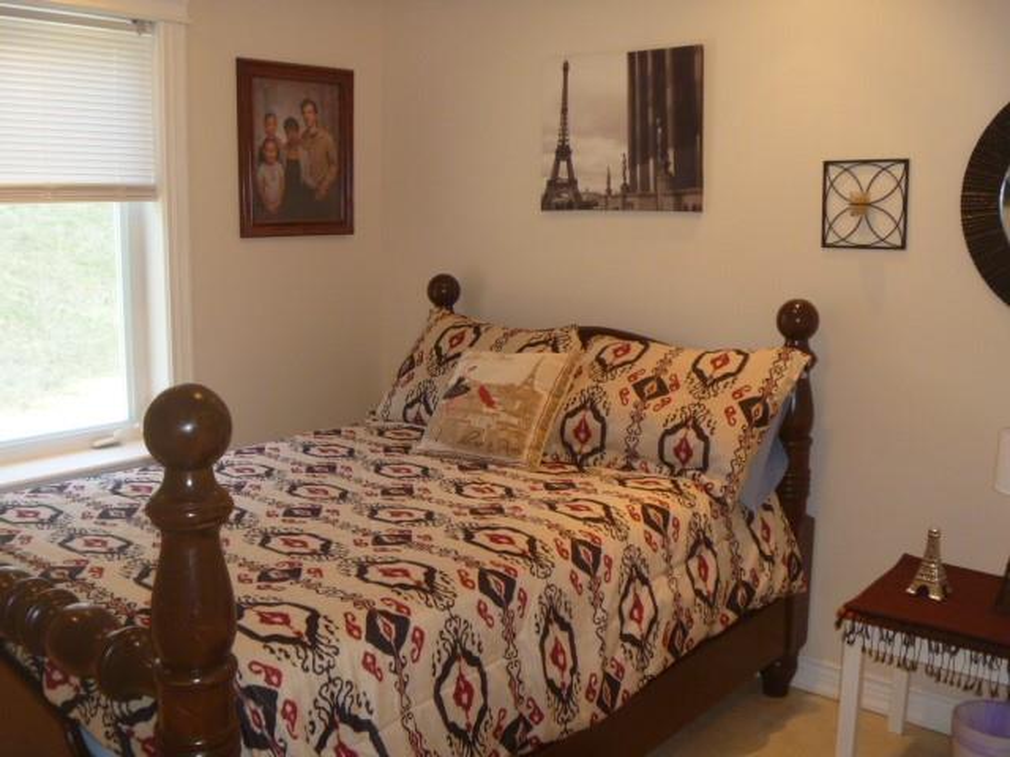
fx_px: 1021
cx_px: 505
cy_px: 378
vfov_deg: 40.7
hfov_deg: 52.6
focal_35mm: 35
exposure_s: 1/30
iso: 250
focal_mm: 6.3
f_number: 3.5
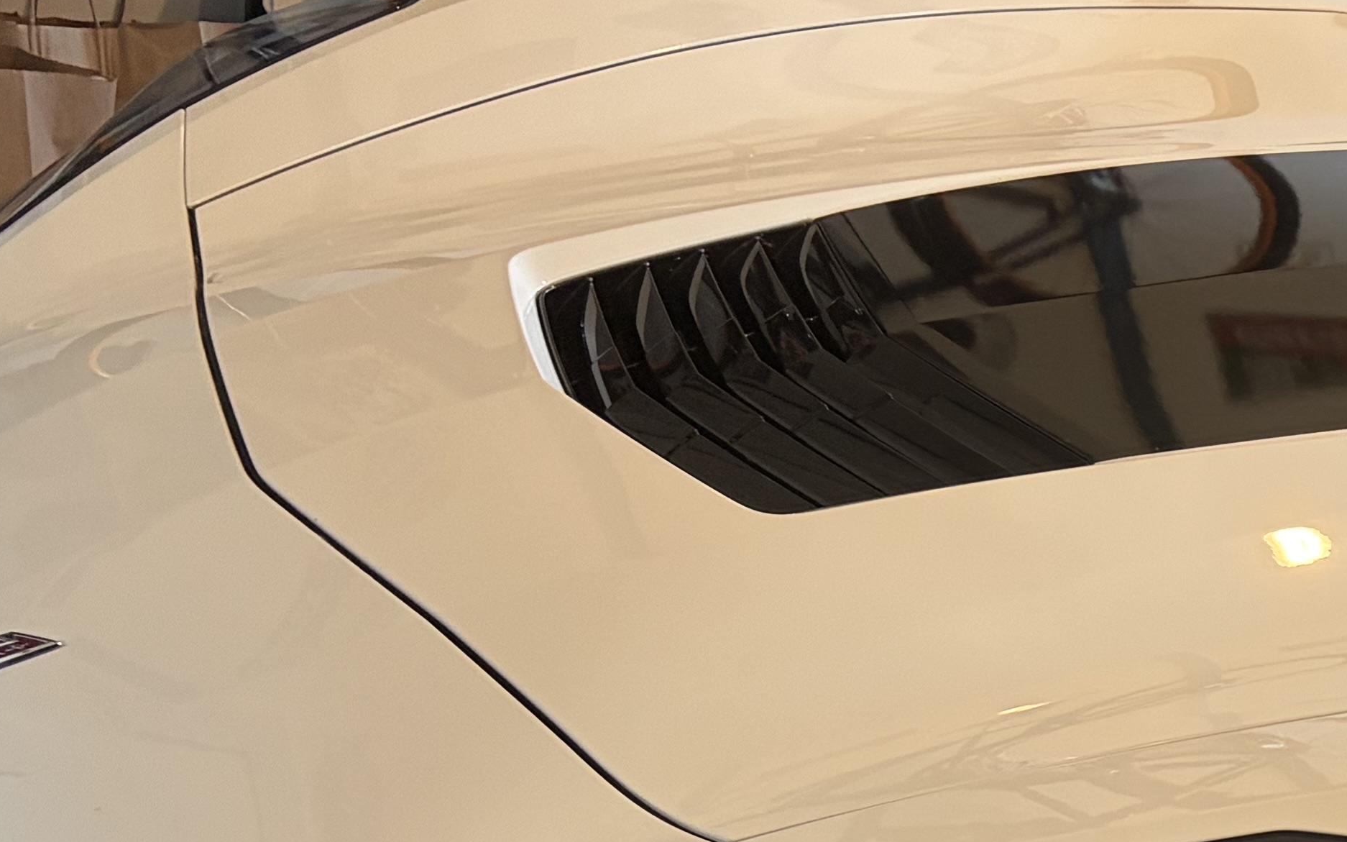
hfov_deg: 21.6
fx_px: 3083
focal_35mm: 84
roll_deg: -17.2
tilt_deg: -25.7
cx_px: 1871
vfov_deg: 15.3
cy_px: 819
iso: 160
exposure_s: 1/60
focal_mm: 5.96
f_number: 1.6
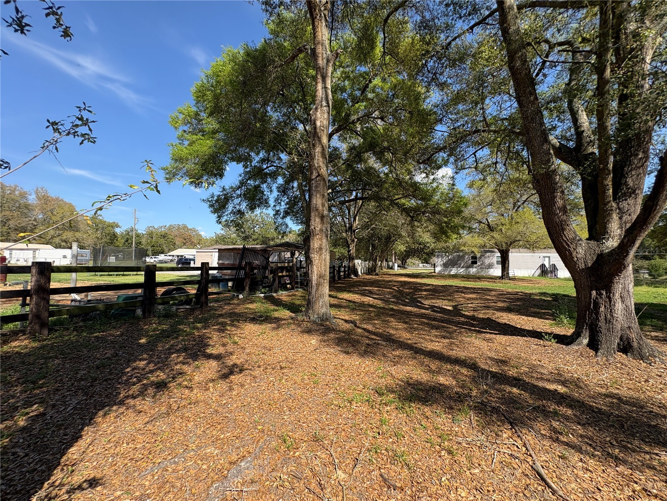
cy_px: 250
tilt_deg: +2.3
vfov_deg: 85.7
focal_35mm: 14
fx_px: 270
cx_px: 334
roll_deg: -0.8
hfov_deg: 102.1
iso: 50
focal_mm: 2.22
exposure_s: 1/812
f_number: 2.2
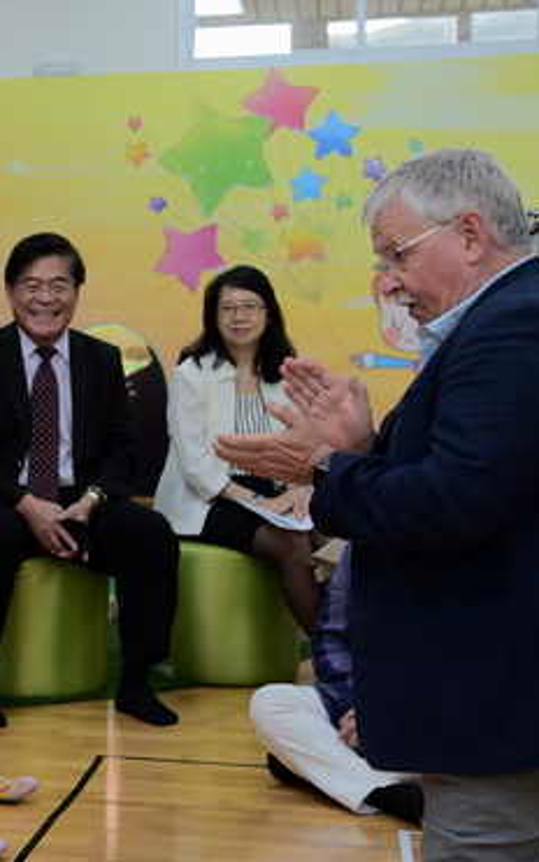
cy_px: 405
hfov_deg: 17.2
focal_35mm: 73
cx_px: -84
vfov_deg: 28.2
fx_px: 1715
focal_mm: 38
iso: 800
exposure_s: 1/250
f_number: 4
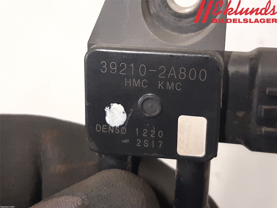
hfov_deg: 67.3
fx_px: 208
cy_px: 104
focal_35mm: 26
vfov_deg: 53.1
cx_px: 138
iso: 250
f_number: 1.7
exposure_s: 1/33
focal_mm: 3.93
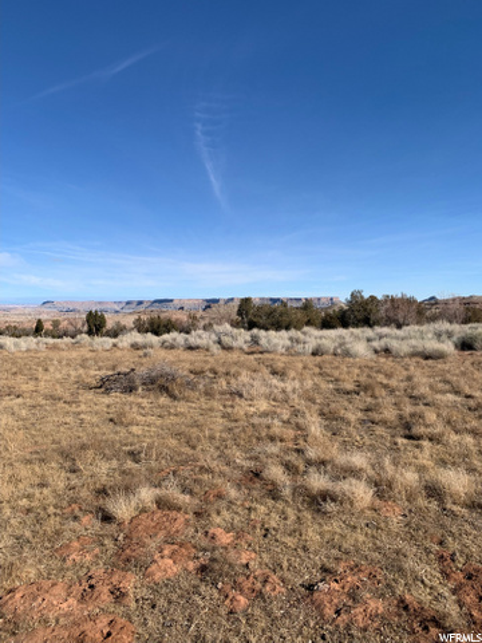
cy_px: 322
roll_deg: +2.0
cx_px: 241
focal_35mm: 26
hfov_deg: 53.1
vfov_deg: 67.3
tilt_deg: +0.5
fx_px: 483
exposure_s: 1/3289
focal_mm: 4.25
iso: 25
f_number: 1.8
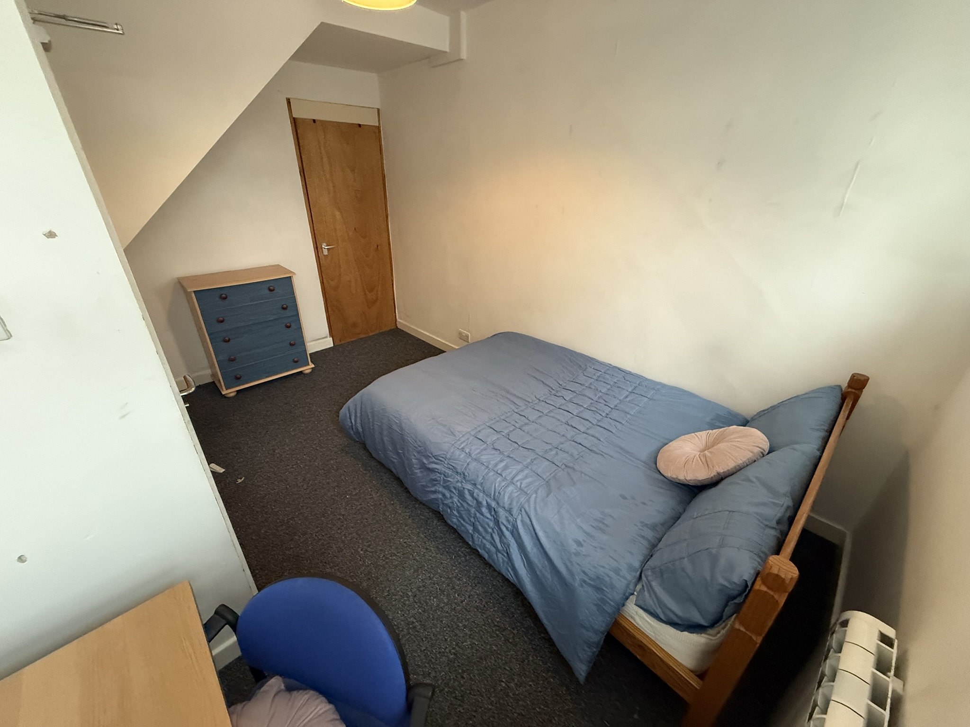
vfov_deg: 85.7
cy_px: 364
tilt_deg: -26.9
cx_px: 485
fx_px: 392
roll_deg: -0.2
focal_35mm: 14
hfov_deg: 102.1
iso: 500
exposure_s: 1/50
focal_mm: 2.22
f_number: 2.2
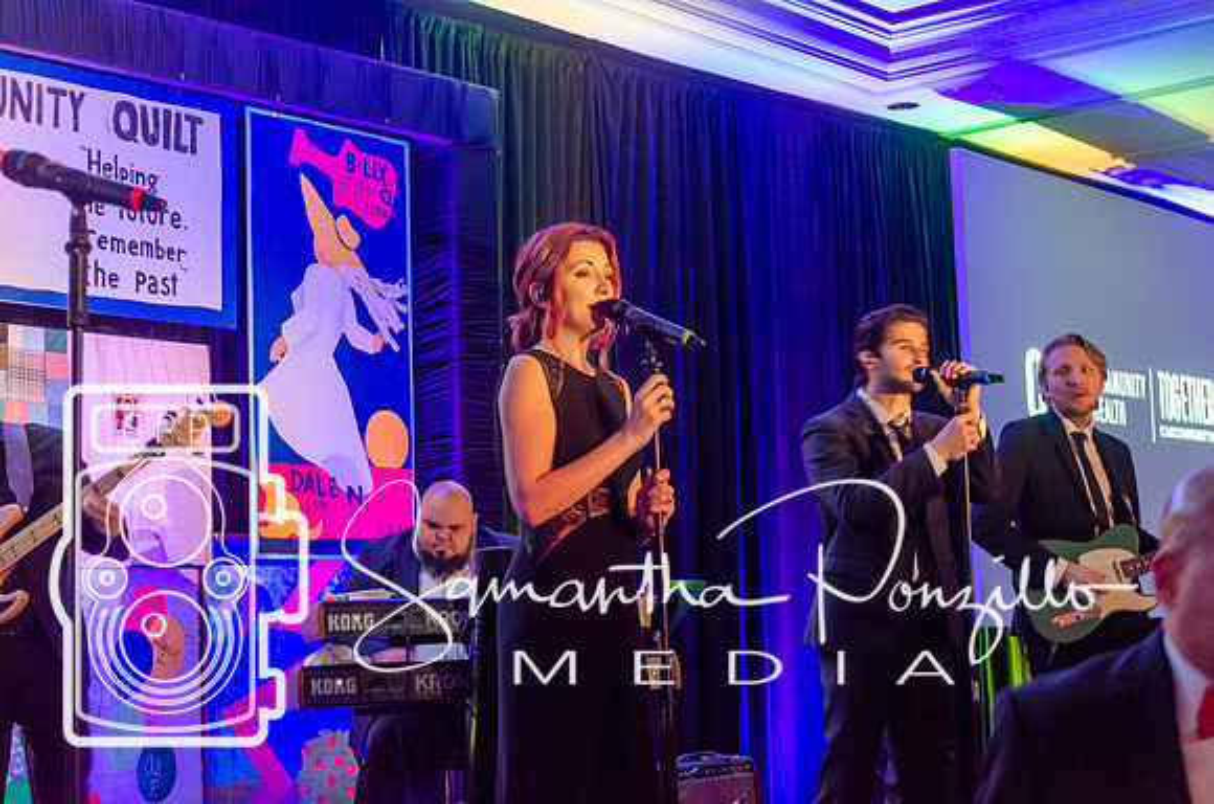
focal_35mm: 63
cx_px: 607
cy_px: 402
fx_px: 2120
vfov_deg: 21.5
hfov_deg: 32.0
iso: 3200
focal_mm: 42
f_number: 5.3
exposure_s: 1/10
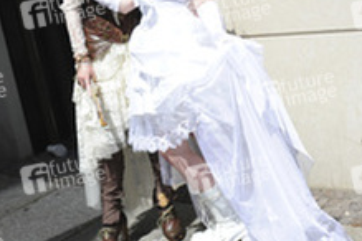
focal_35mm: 72
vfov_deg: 18.8
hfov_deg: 27.6
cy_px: 51
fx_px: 724
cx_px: 84
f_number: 5
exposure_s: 1/1600
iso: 200
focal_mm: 35
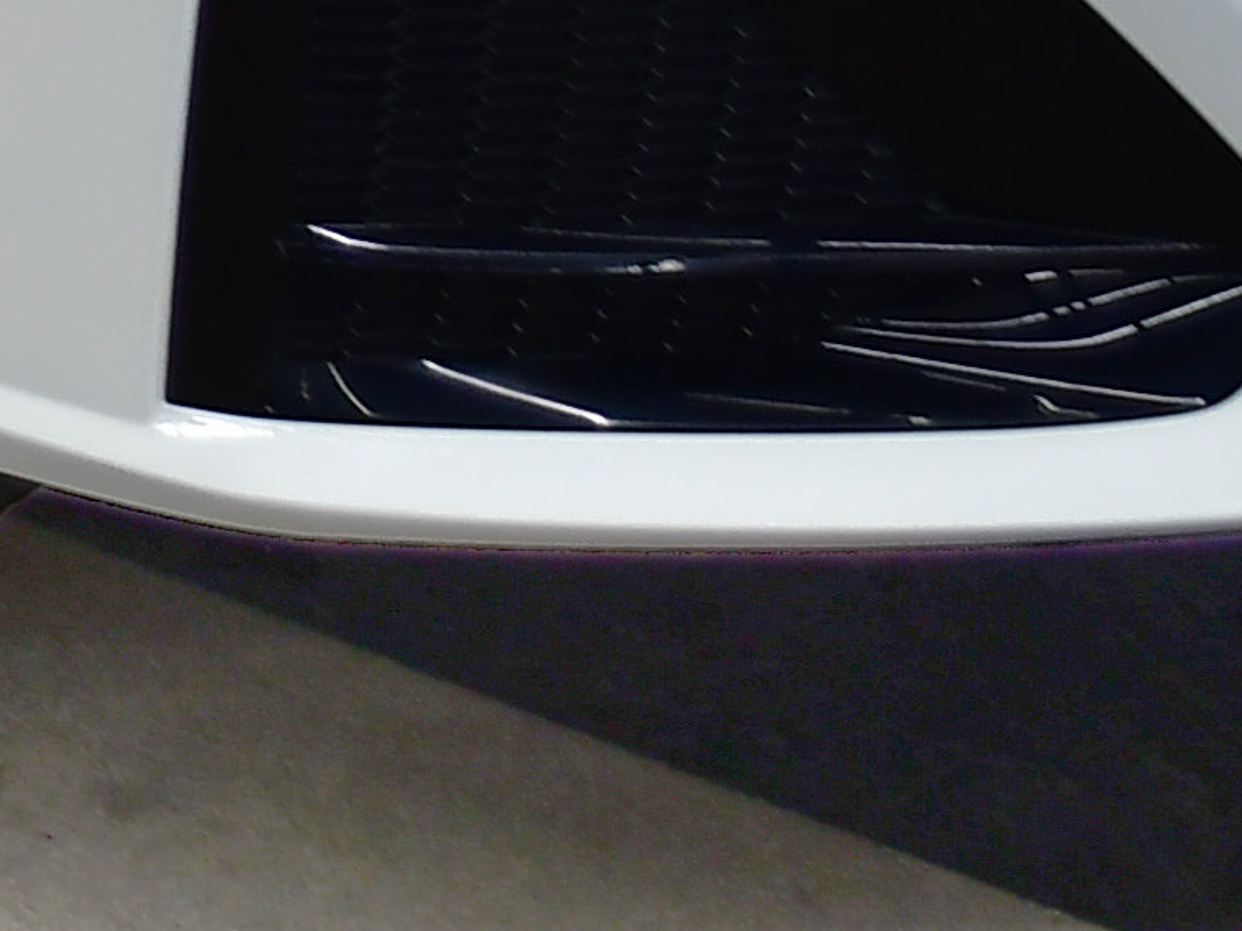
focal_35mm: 212
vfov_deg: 6.7
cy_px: -1051
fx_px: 7604
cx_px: -649
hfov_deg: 9.1
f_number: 3.8
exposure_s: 1/30
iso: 110
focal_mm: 20
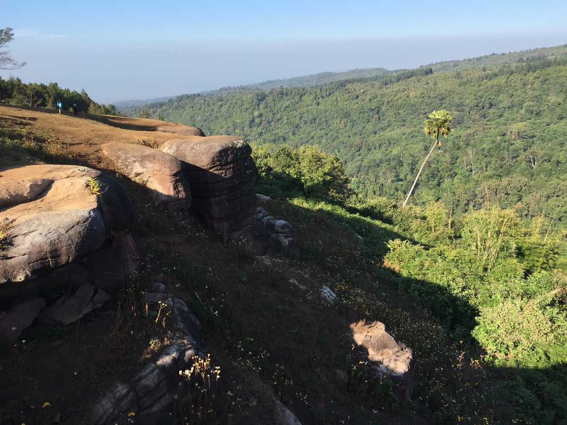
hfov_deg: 61.7
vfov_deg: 48.2
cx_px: 284
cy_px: 212
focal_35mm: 29
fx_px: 475
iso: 32
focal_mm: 4.15
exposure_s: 1/1041
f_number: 2.2
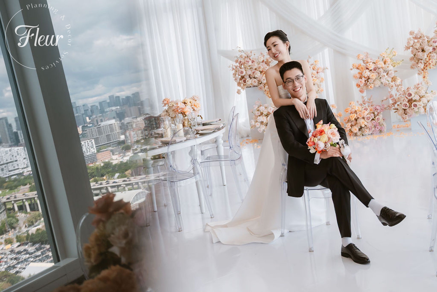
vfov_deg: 31.9
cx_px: 218
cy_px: 146
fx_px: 510
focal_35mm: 42
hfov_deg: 46.4
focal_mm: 28
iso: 500
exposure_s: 1/800
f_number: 2.8
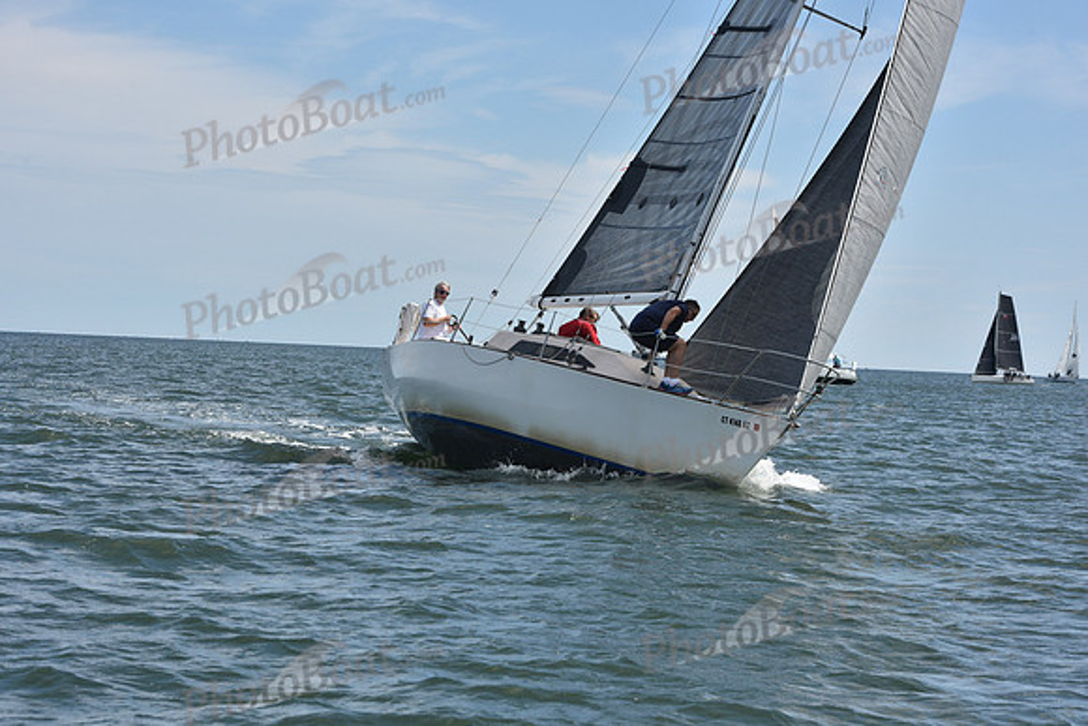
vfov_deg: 13.7
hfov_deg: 20.4
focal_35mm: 100
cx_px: 544
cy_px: 363
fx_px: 3023
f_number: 10
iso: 320
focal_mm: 100
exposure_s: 1/1000
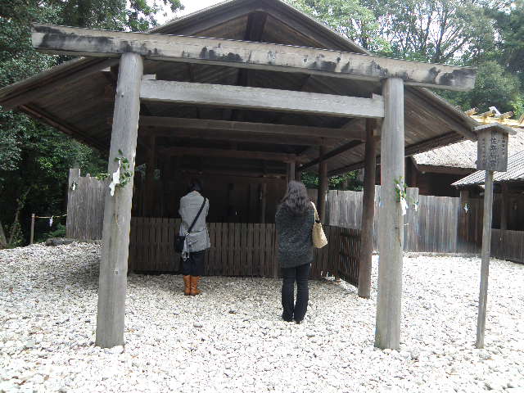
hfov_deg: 67.3
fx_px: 394
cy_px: 196
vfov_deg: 53.1
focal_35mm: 26
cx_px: 262
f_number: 2.8
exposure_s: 1/60
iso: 64
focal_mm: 4.6
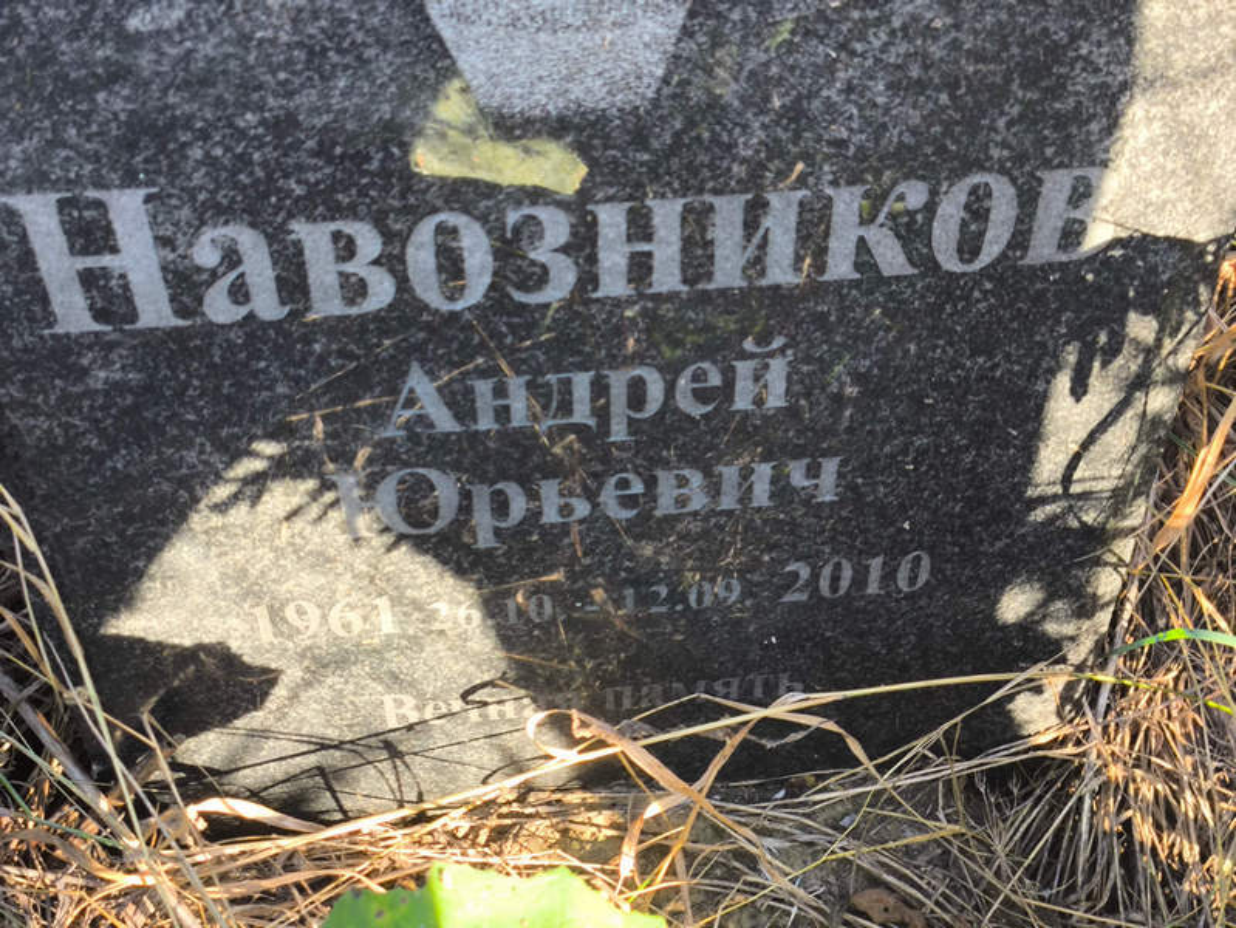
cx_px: 618
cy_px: 464
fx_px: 1786
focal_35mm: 50
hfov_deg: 38.2
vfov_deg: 29.1
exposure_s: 1/100
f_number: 1.7
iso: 50
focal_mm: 4.71
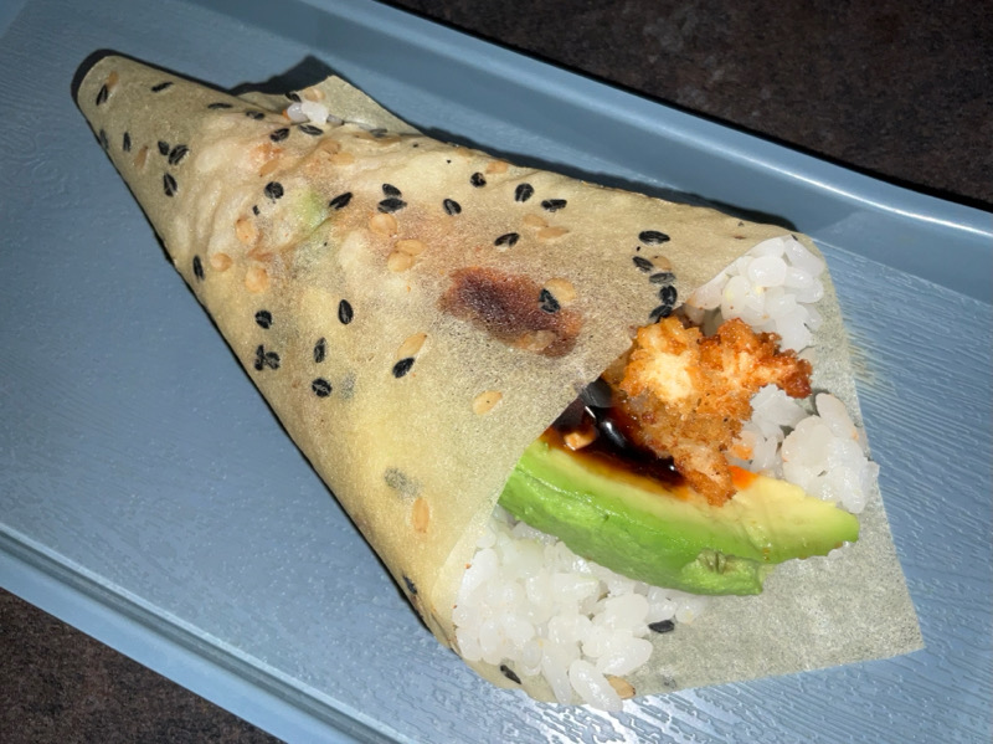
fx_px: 831
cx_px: 496
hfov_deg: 61.7
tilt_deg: -72.3
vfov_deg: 48.2
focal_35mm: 29
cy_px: 372
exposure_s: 1/245
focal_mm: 3
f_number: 1.8
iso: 16
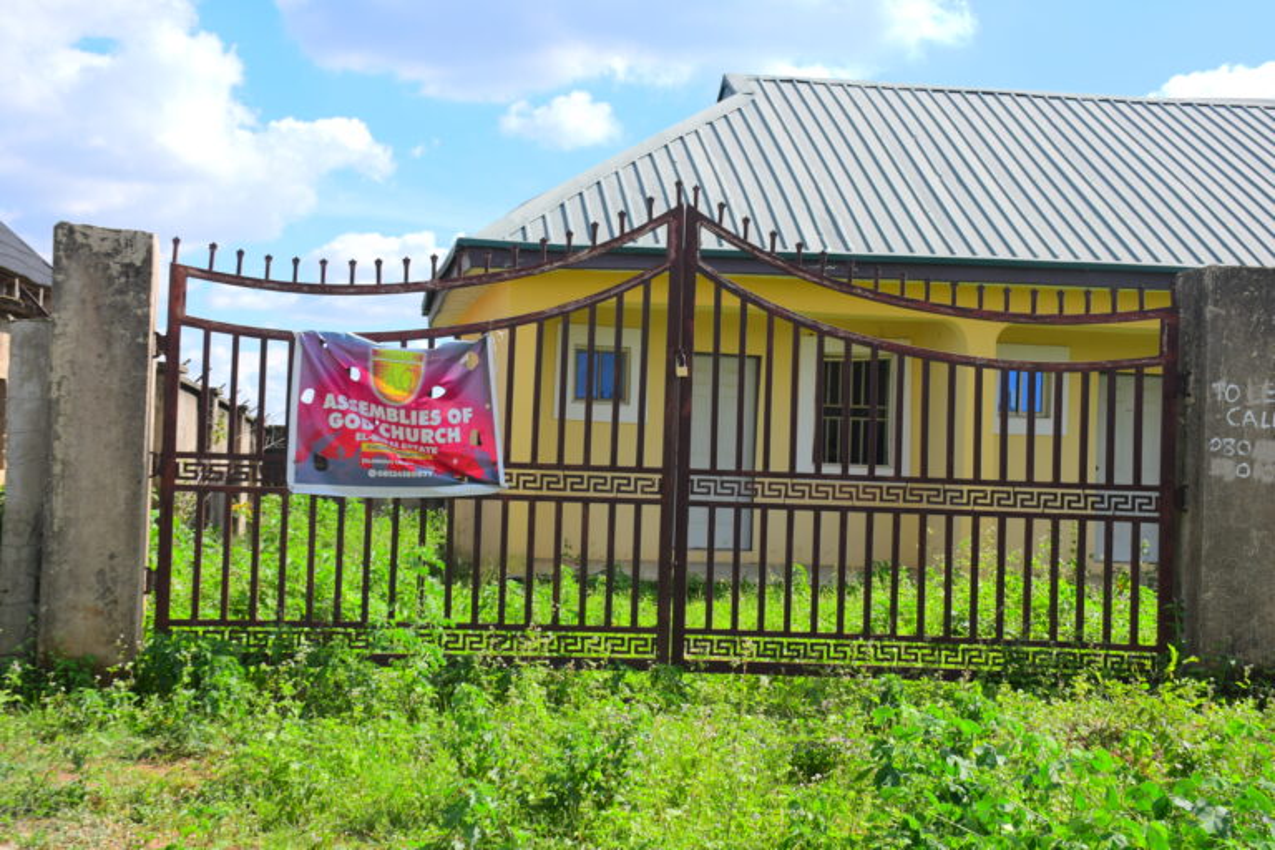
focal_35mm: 48
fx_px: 1700
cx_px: 638
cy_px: 425
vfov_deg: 28.1
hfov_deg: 41.1
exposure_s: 1/200
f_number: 7.1
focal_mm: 32
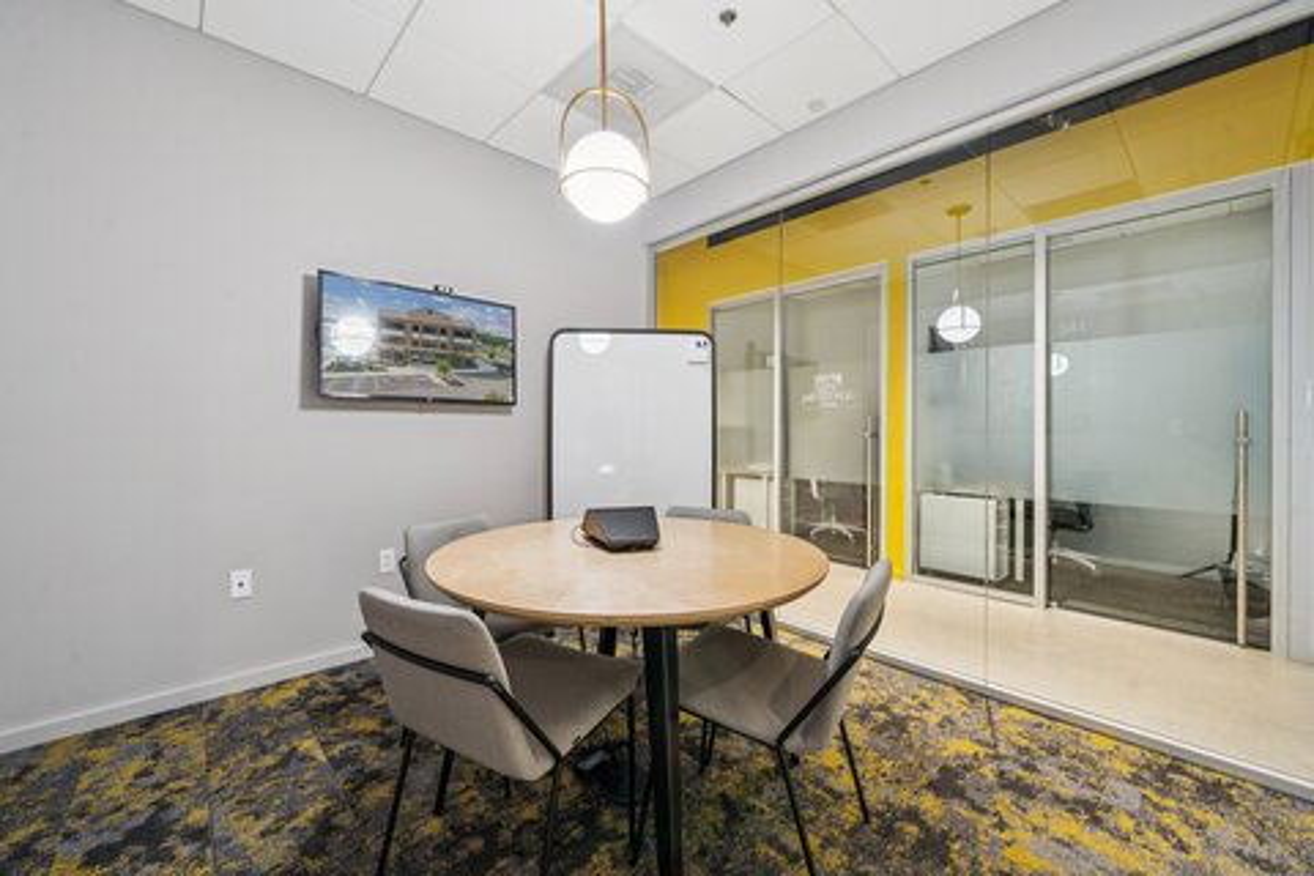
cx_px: 657
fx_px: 511
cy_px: 438
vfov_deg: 81.2
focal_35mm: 14
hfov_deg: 104.3
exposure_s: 1/2
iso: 160
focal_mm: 14
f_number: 8
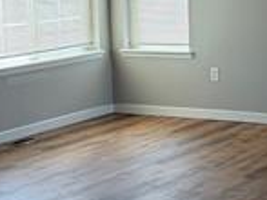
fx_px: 871
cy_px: 23
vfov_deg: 13.0
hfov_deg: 17.3
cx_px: 203
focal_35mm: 113
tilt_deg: -3.1
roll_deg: +1.3
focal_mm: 5.96
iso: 50
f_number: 1.6
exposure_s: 1/174
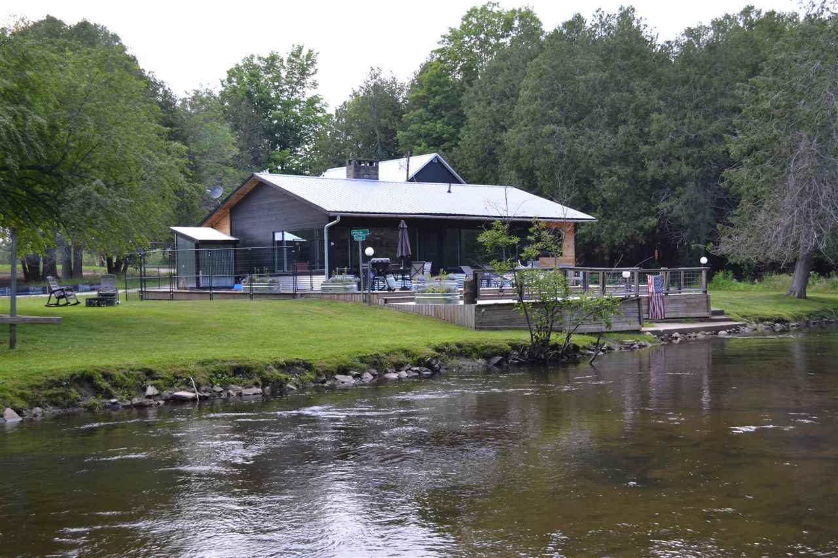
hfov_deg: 45.0
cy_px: 279
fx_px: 1012
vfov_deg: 30.8
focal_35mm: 44
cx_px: 419
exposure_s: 1/125
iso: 320
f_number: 5.6
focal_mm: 29
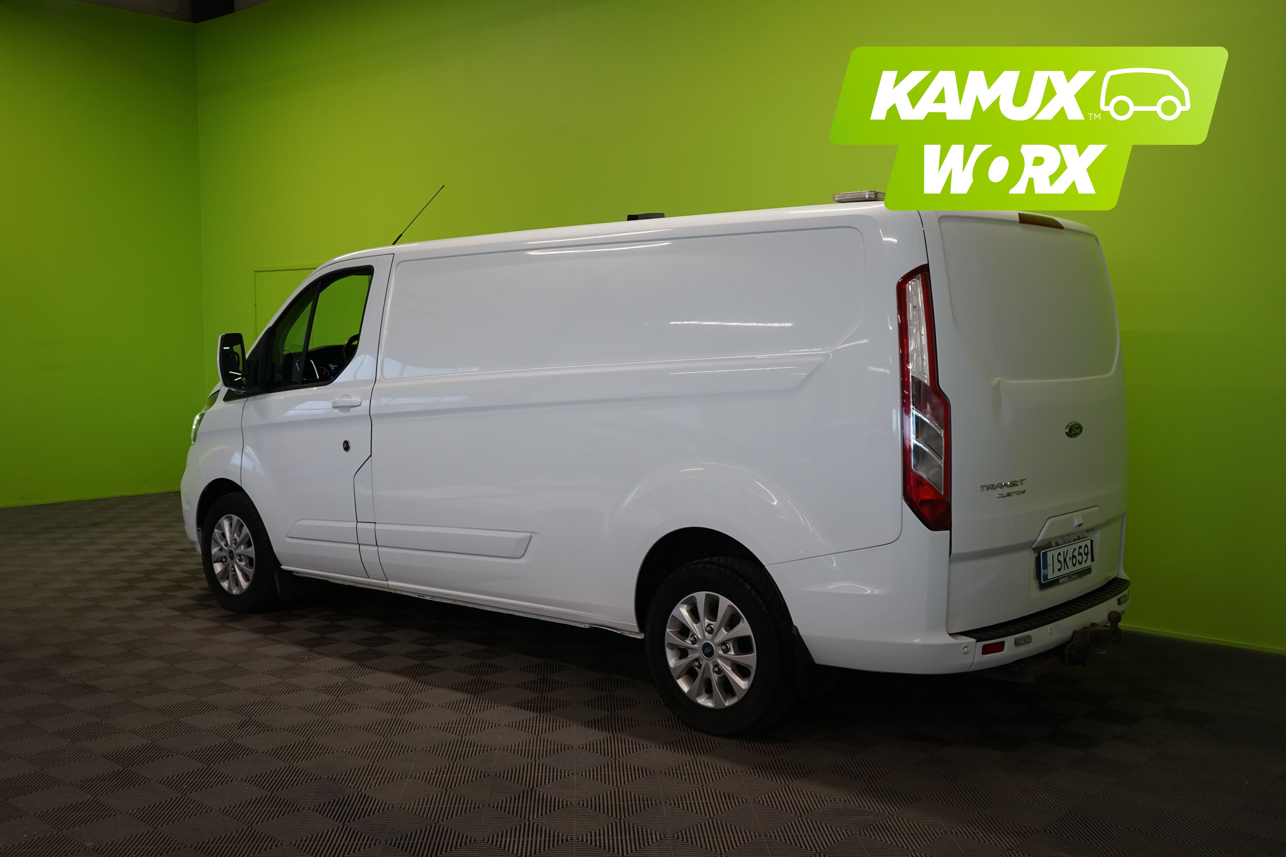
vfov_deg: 38.9
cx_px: 643
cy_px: 428
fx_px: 1214
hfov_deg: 55.8
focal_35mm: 34
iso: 500
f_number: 4
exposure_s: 1/160
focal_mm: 34
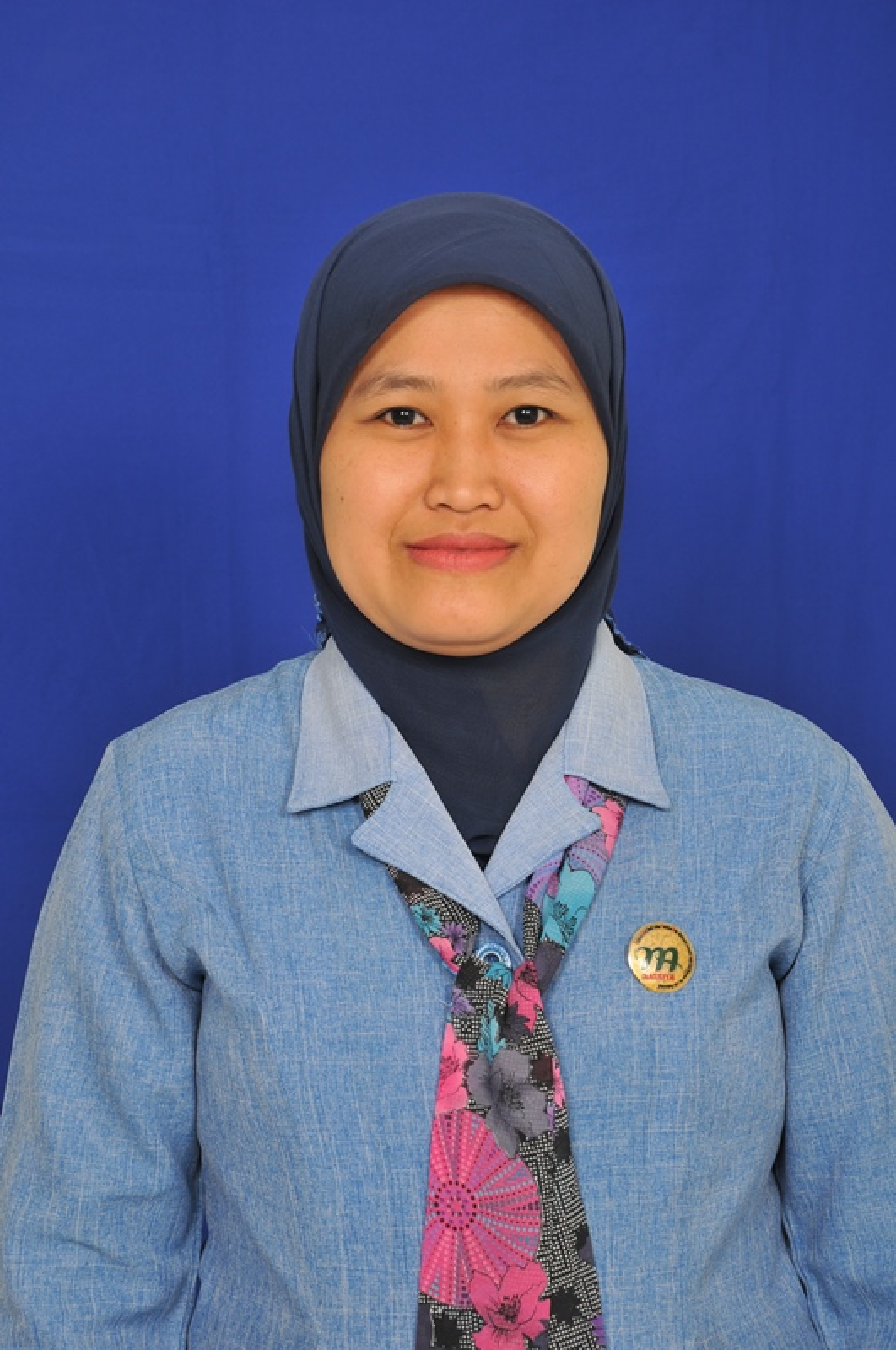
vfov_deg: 18.2
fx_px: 4212
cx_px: 448
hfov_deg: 12.1
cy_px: 675
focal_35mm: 112
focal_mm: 75
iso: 200
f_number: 10
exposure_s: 1/100
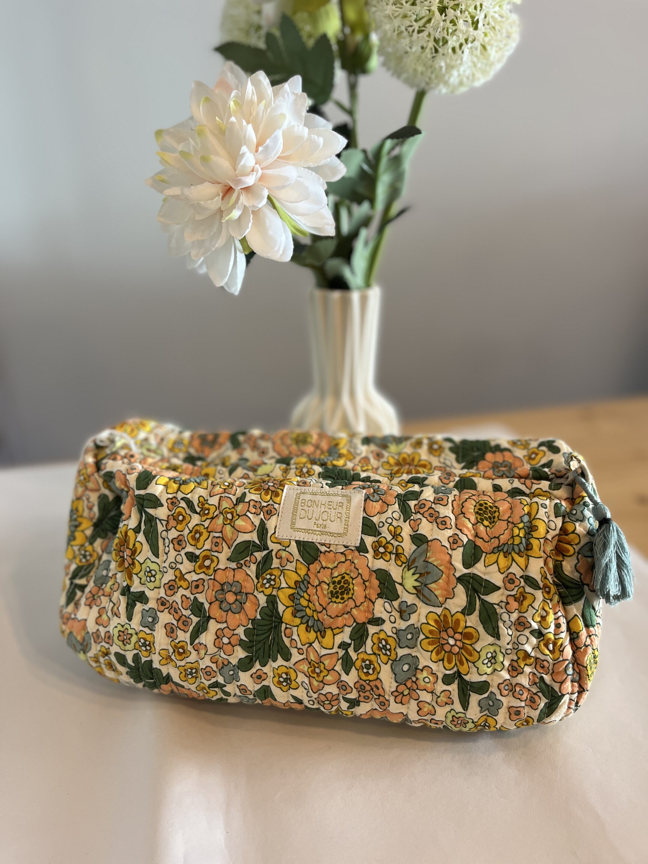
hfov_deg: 53.1
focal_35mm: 26
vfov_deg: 67.3
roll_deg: +0.7
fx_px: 649
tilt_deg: -24.2
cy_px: 432
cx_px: 324
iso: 125
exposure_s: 1/100
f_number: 1.6
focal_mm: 5.1
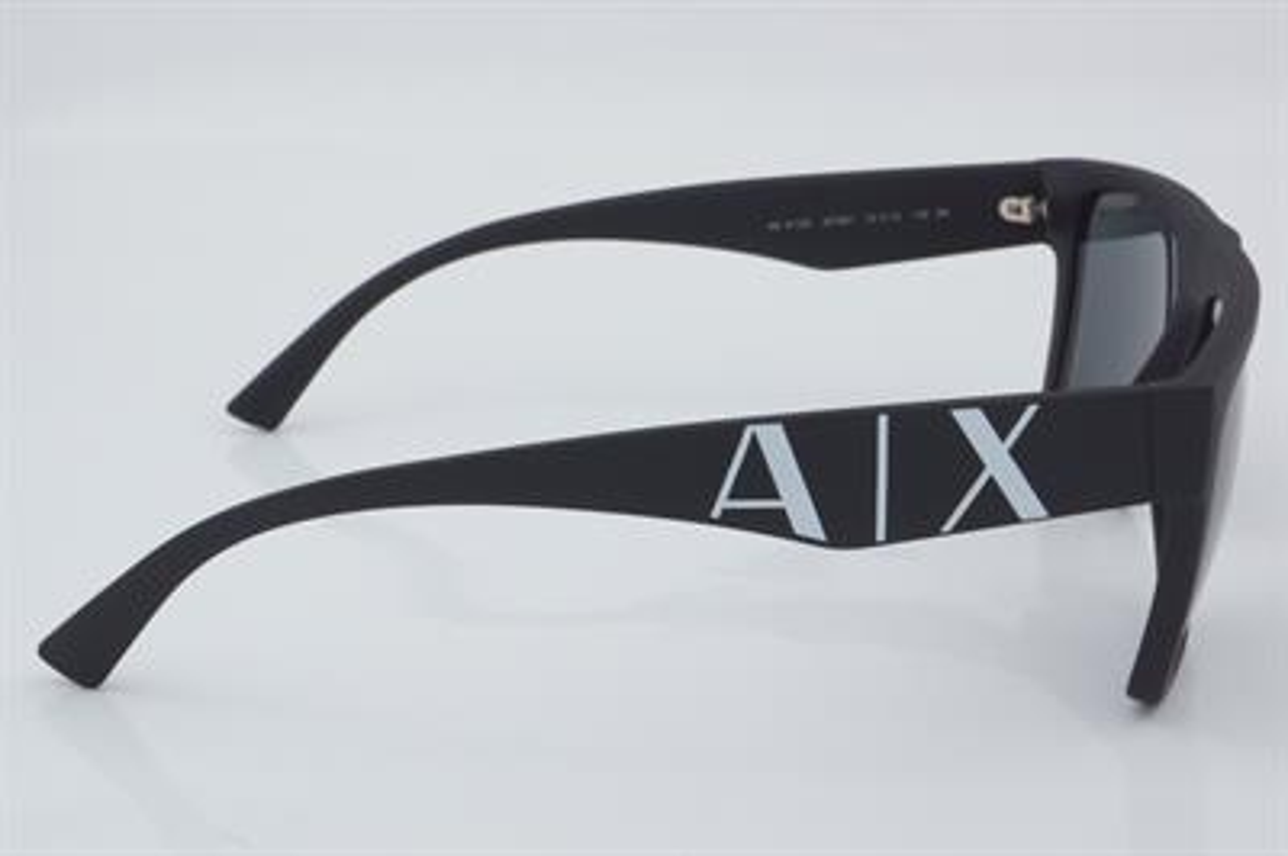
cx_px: 644
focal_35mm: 75
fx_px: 2681
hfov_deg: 27.0
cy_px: 428
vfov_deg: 18.2
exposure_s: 1/4
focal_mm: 50
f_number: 32
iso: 100
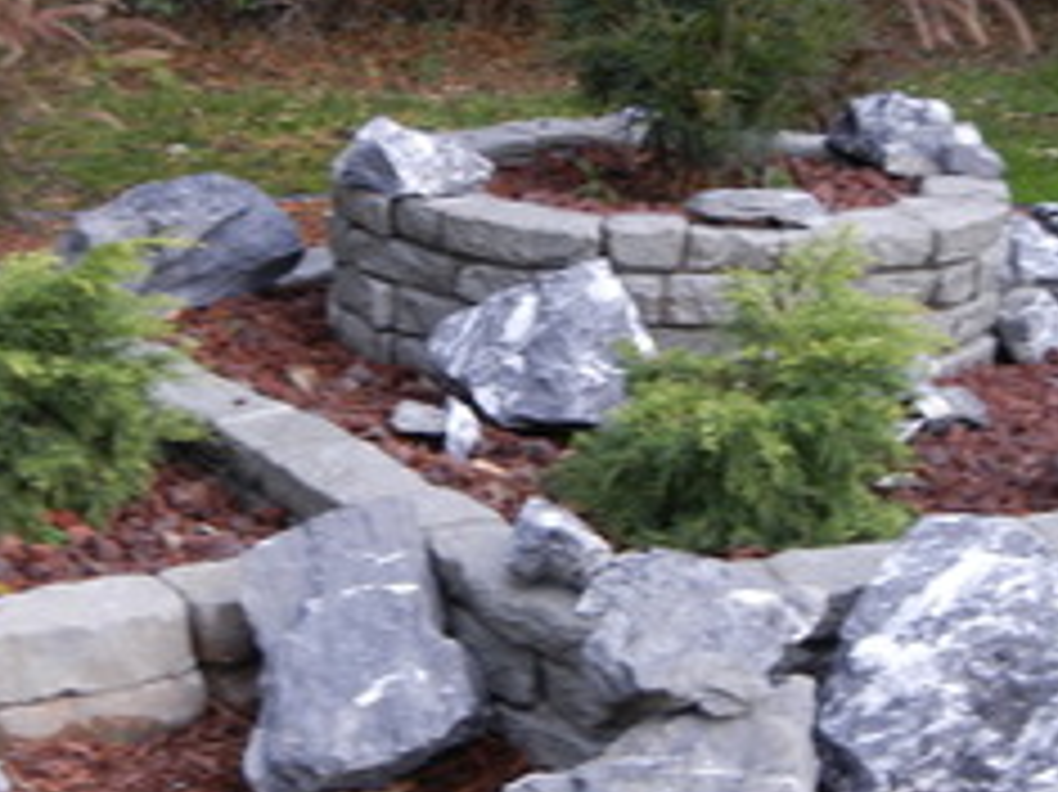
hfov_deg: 23.6
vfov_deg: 17.8
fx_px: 2536
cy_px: 452
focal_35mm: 83
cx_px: 572
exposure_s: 1/36
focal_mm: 7.1
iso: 160
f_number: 3.7
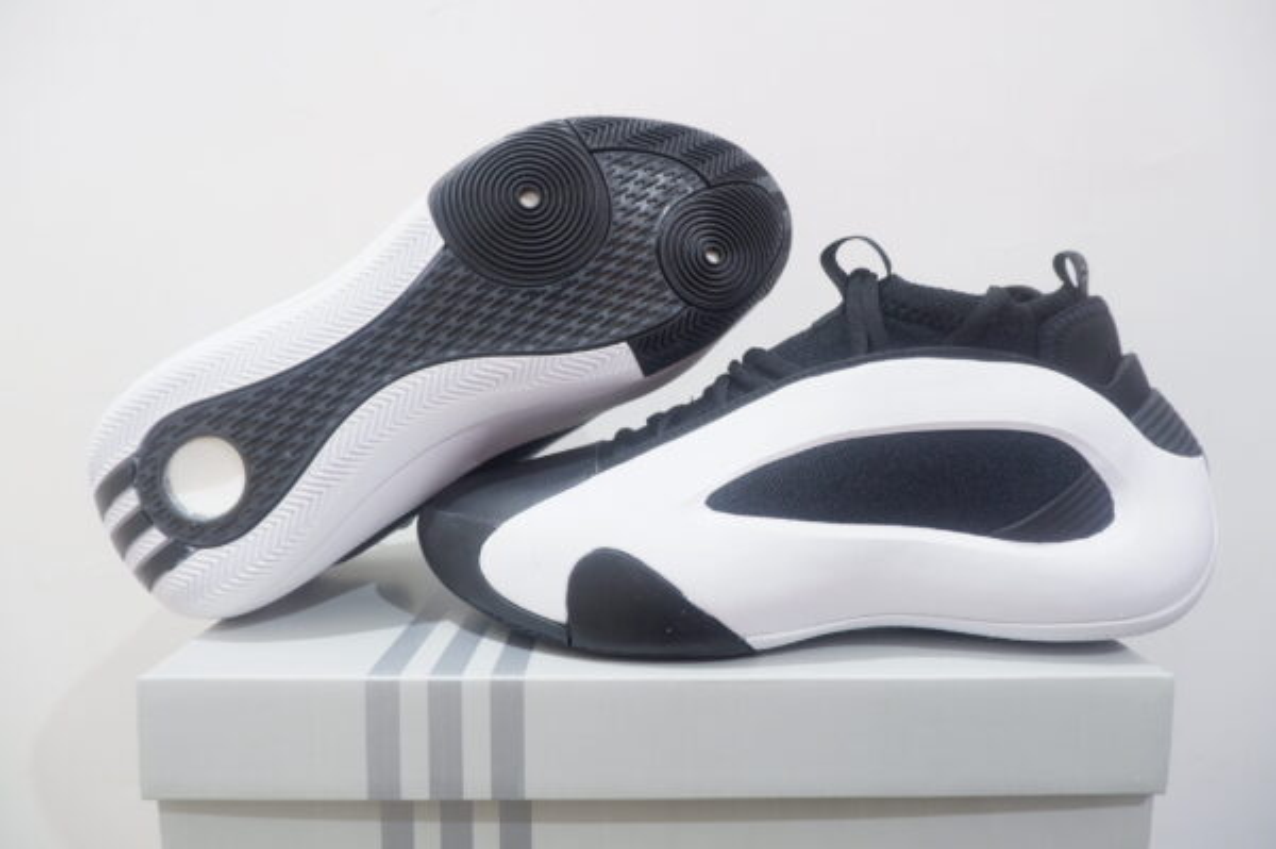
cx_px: 638
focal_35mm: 23
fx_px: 815
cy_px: 424
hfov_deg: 76.1
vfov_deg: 55.0
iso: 640
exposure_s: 1/25
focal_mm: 15
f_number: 3.5
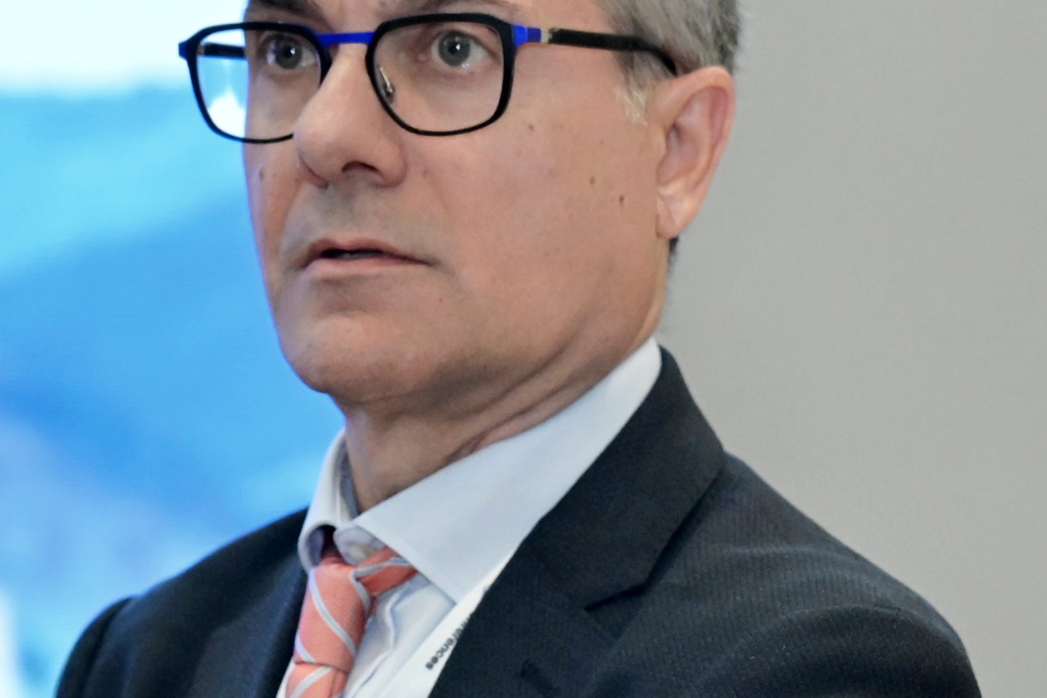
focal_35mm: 443
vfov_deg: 3.1
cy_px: 723
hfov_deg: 4.7
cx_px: 508
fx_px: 12885
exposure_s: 1/125
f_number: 4
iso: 2000
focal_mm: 120
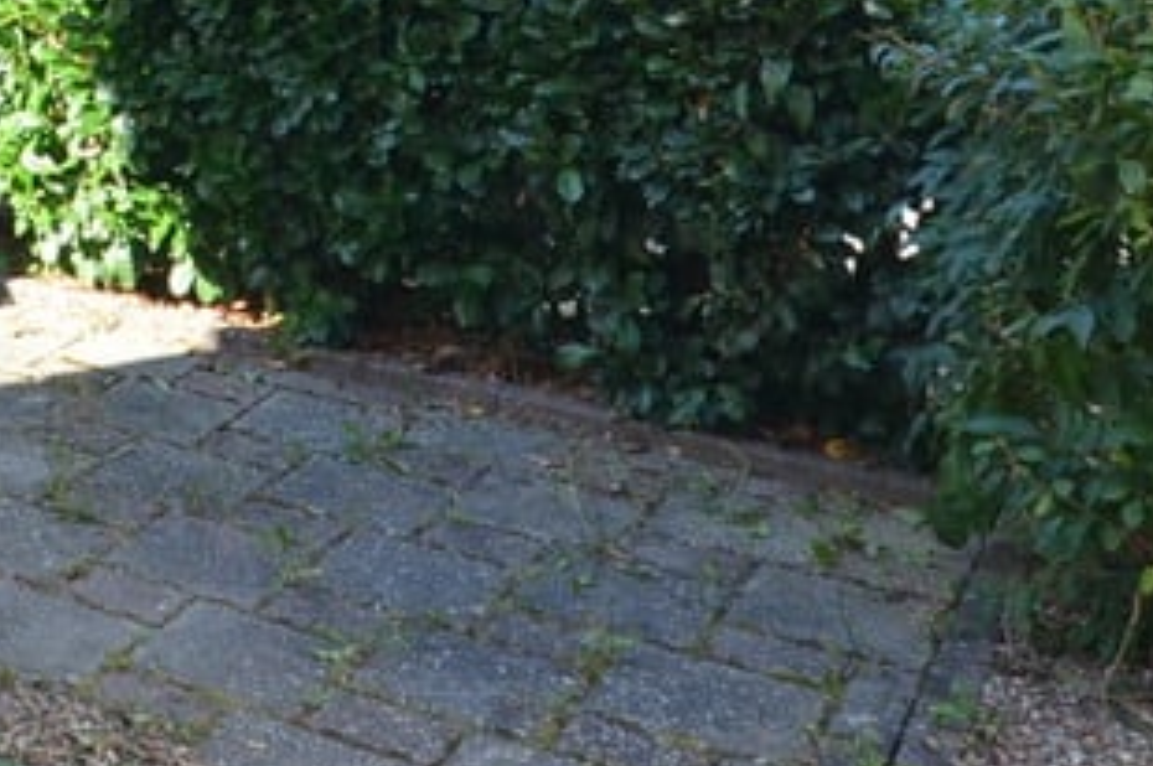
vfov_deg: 21.1
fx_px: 1856
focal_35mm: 58
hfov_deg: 29.1
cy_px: -232
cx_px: -283
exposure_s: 1/125
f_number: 5.6
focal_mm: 10
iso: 200
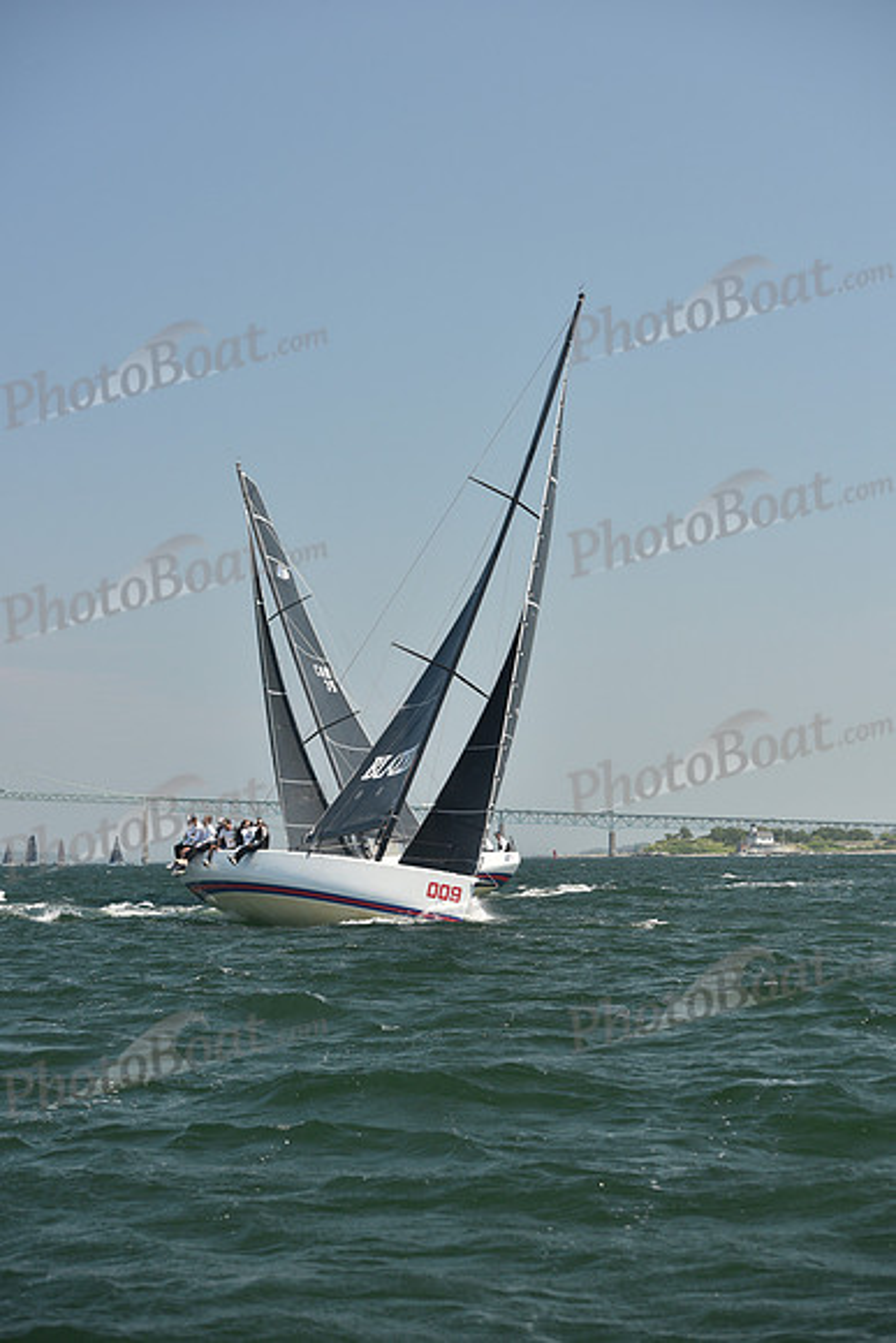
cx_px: 448
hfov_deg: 19.5
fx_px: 2612
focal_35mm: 70
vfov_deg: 28.8
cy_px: 672
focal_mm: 70
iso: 250
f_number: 5
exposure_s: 1/640
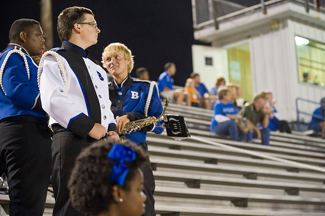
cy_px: 108
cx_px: 162
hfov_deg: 19.5
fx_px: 947
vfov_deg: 13.0
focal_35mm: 105
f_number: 4
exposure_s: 1/80
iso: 4000
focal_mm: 105
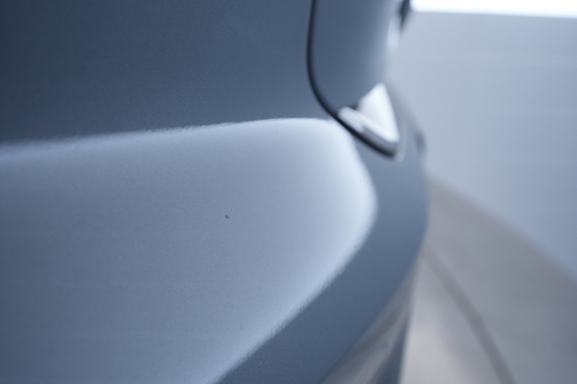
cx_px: 288
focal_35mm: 28
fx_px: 449
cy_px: 192
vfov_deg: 46.4
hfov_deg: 65.5
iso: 2000
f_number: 4.5
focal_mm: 28
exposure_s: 1/100
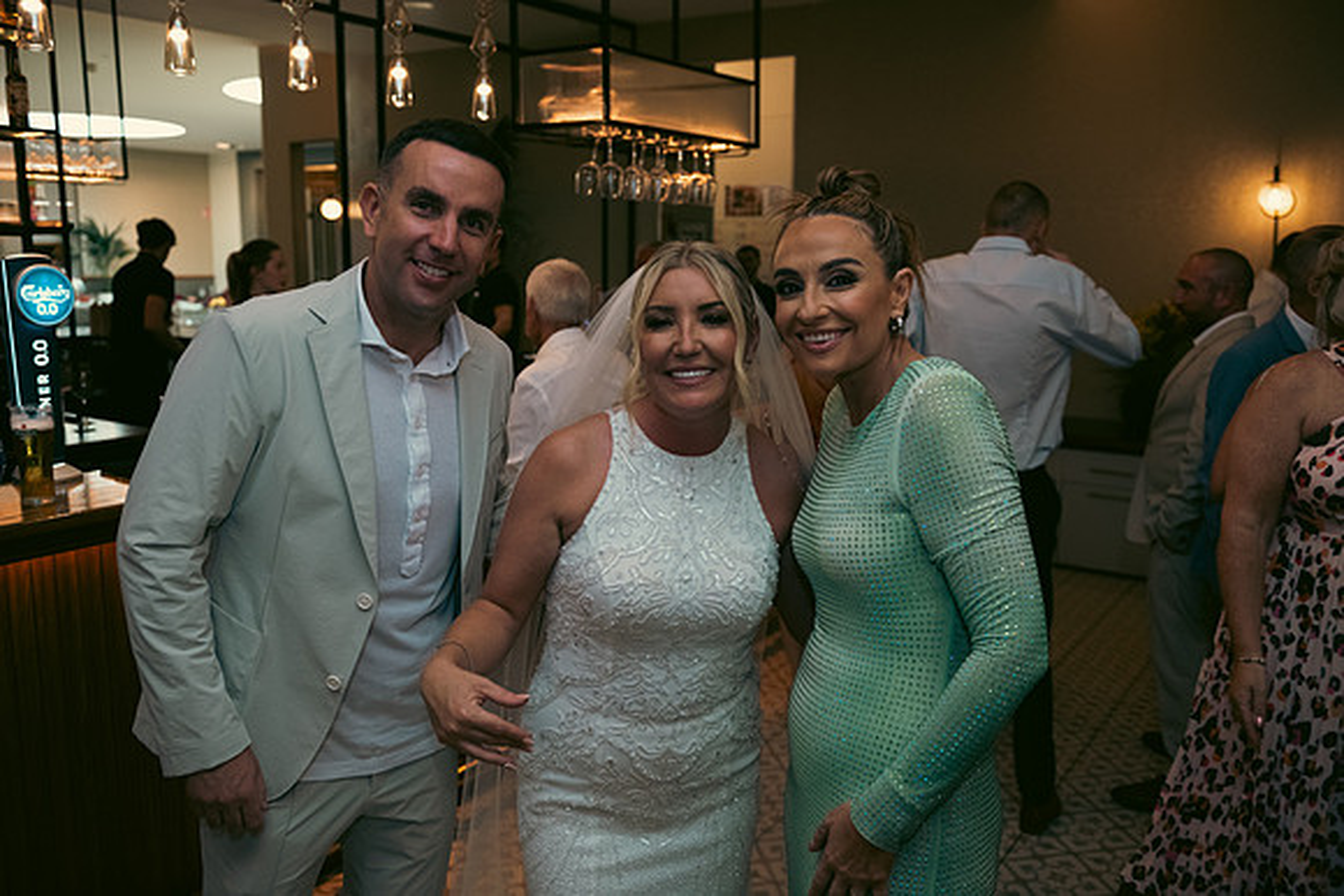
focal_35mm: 31
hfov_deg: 60.3
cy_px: 448
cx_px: 672
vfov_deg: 42.3
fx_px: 1158
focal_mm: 31
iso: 800
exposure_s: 1/160
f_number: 3.5
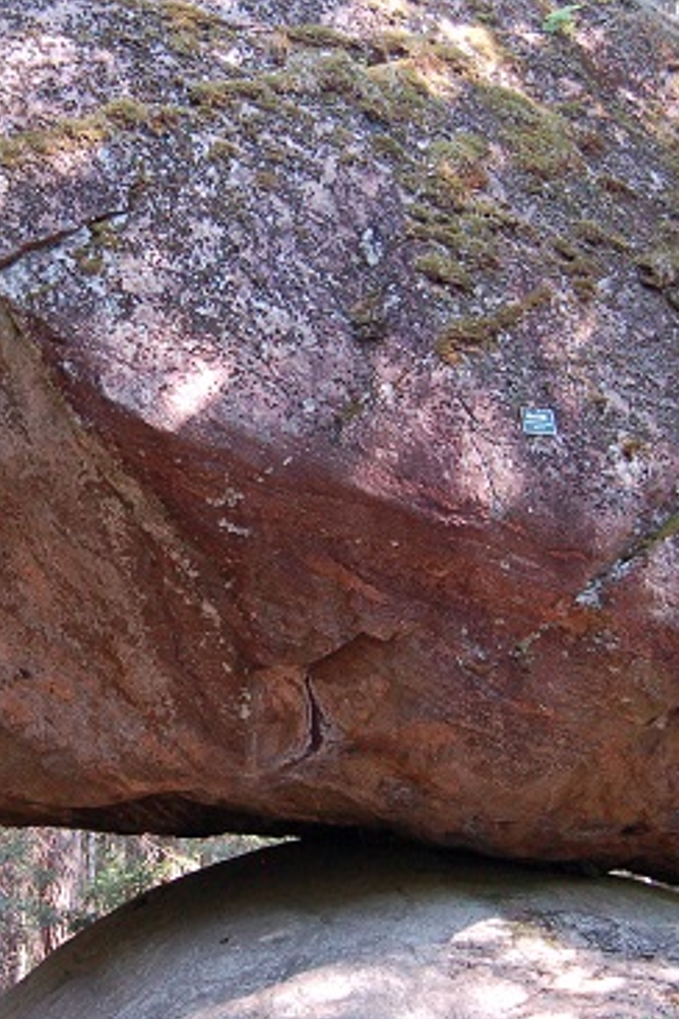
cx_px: 145
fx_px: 1669
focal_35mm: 59
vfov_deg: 33.9
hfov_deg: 22.7
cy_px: 514
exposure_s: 1/125
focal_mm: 18
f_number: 3.5
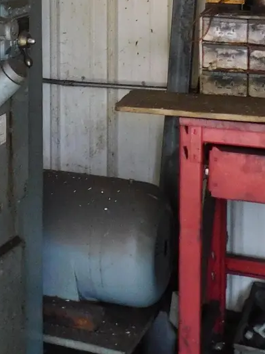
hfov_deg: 15.5
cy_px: -39
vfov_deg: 21.1
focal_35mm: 88
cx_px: -130
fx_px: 899
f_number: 3
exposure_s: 1/30
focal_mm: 4
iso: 250
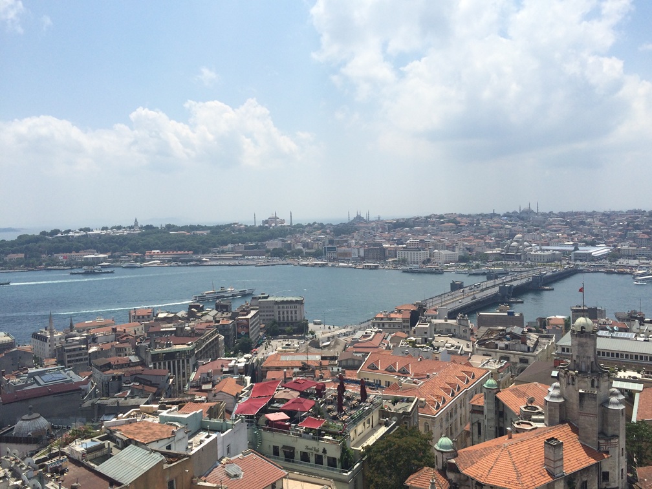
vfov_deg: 48.2
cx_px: 326
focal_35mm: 29
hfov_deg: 61.7
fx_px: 546
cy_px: 244
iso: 32
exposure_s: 1/4115
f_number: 2.2
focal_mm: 4.15
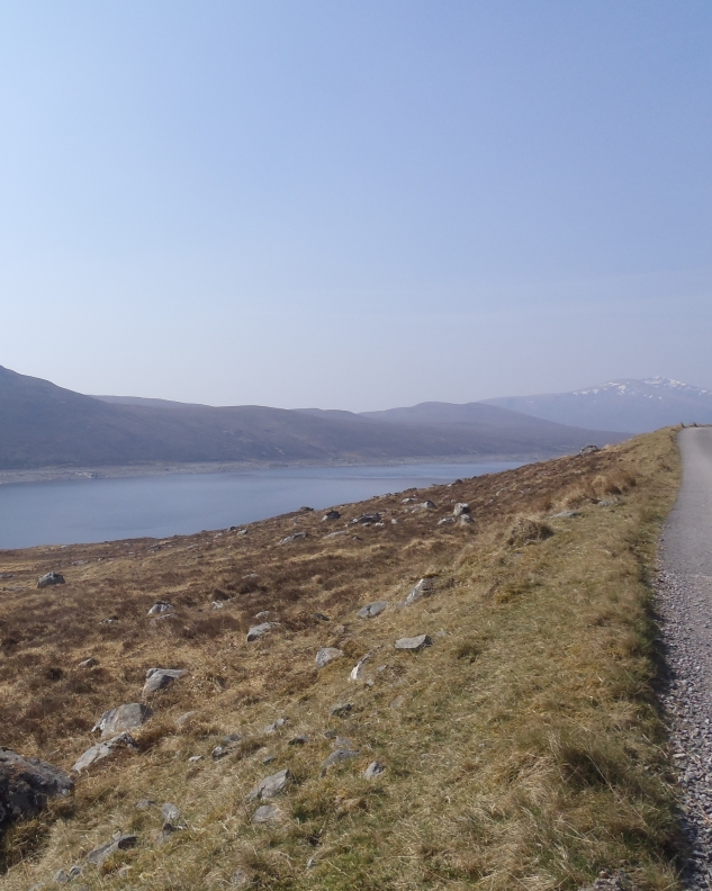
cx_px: 177
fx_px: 975
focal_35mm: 37
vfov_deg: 49.1
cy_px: 449
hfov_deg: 39.0
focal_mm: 5
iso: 80
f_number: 5.6
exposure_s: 1/500
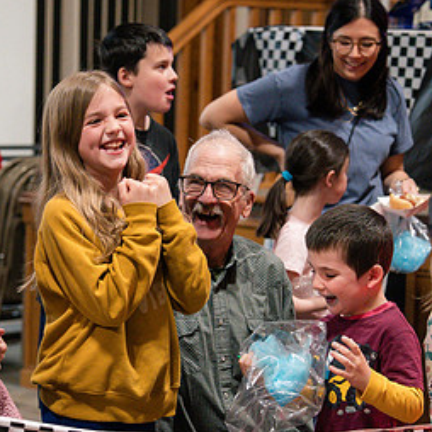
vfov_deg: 12.8
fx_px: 1920
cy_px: 246
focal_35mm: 136
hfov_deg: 12.8
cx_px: 162
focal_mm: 70
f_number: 2.8
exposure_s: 1/320
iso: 2500
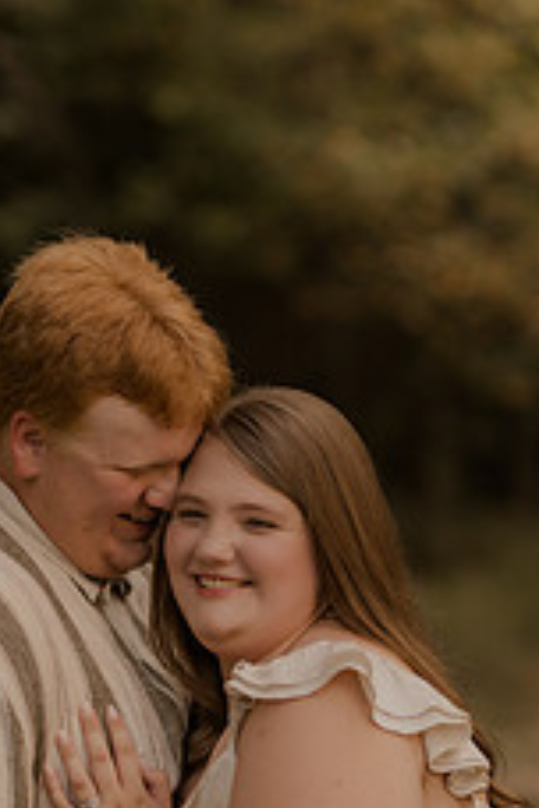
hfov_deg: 8.2
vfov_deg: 12.2
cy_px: 656
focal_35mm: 168
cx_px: 273
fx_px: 3773
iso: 100
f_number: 2
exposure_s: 1/125
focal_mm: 85
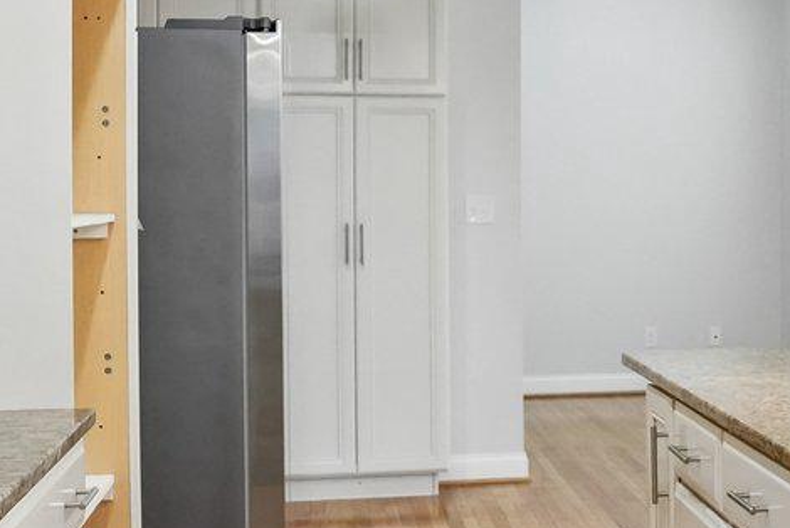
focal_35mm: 74
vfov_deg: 18.4
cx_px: 886
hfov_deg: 25.2
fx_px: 1625
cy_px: 164
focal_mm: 17
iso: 3200
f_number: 5
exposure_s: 1/200
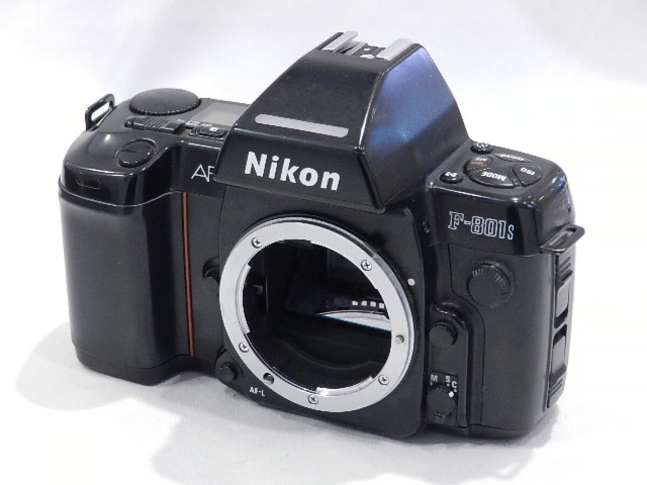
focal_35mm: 84
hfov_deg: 23.3
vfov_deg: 17.6
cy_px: 242
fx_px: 1570
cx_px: 324
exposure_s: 1/30
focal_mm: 14.9
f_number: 4.4
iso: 800
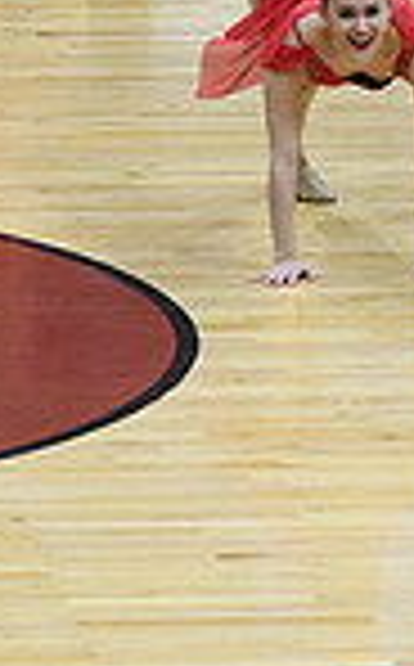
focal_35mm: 420
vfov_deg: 5.0
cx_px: -742
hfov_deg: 3.1
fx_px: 7612
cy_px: 52
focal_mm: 70
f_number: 3.5
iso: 4000
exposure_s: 1/400
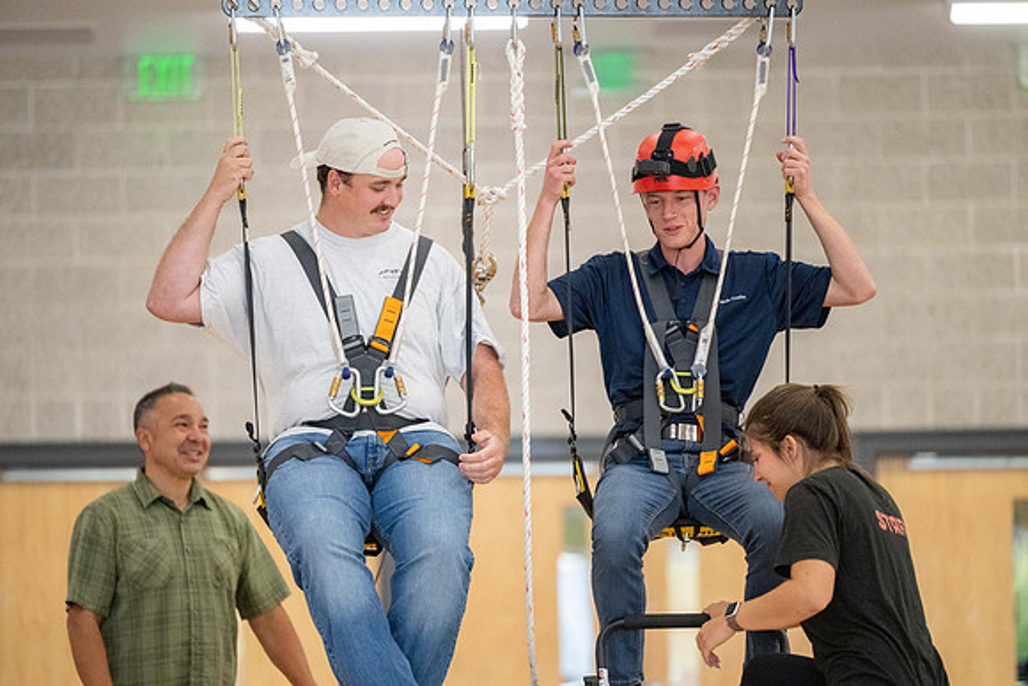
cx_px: 514
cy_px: 343
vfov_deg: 6.9
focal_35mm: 200
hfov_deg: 10.3
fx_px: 5712
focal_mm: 200
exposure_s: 1/1000
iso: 6400
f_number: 2.8
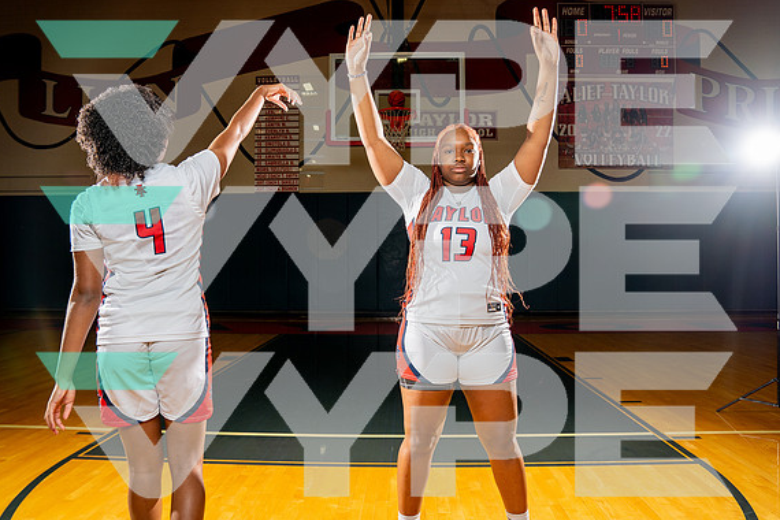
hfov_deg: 69.4
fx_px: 563
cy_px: 254
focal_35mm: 26
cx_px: 393
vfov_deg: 49.5
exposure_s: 1/250
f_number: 5.6
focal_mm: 24
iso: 320
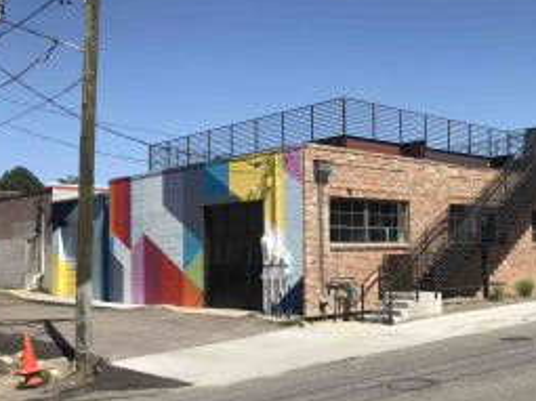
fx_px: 681
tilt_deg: +4.3
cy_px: 233
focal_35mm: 44
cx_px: 397
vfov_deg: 32.8
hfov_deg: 41.8
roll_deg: +2.0
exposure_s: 1/2907
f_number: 1.8
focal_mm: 3.99
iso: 20
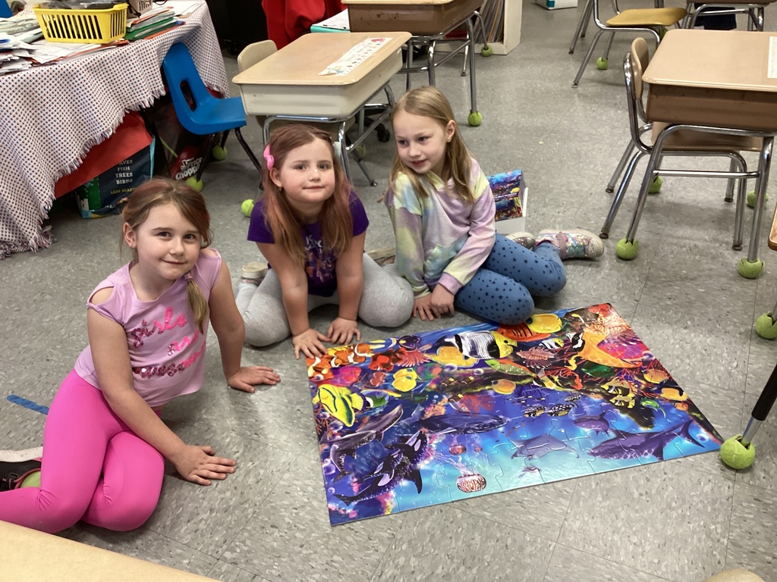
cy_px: 291
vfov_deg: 45.4
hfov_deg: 58.4
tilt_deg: -32.7
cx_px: 388
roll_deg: +3.3
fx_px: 696
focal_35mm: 31
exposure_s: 1/60
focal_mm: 3.3
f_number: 2.4
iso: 160
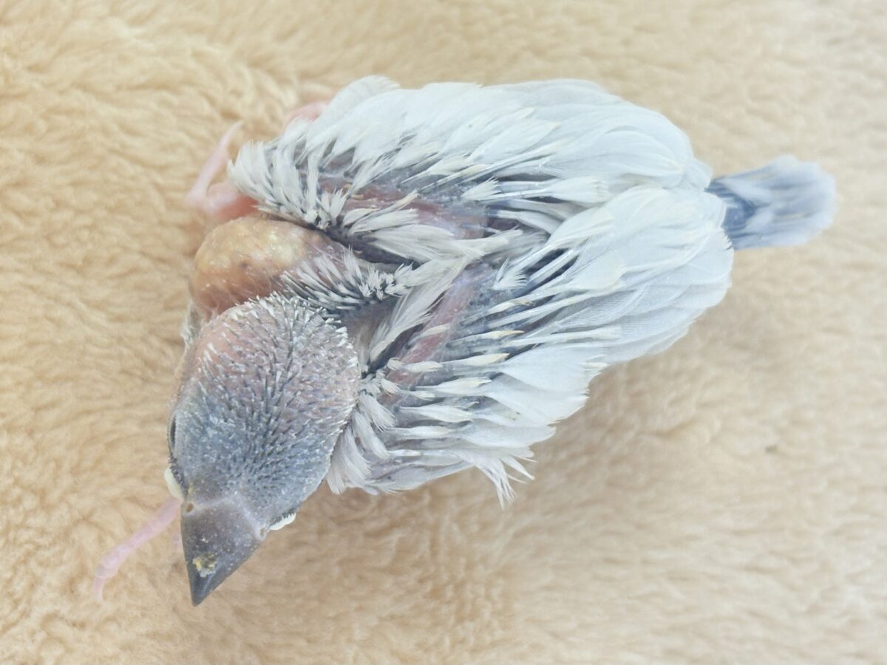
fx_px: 1332
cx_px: 444
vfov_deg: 28.0
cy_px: 332
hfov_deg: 36.8
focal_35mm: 52
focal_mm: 5.96
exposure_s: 1/90
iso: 50
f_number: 1.6
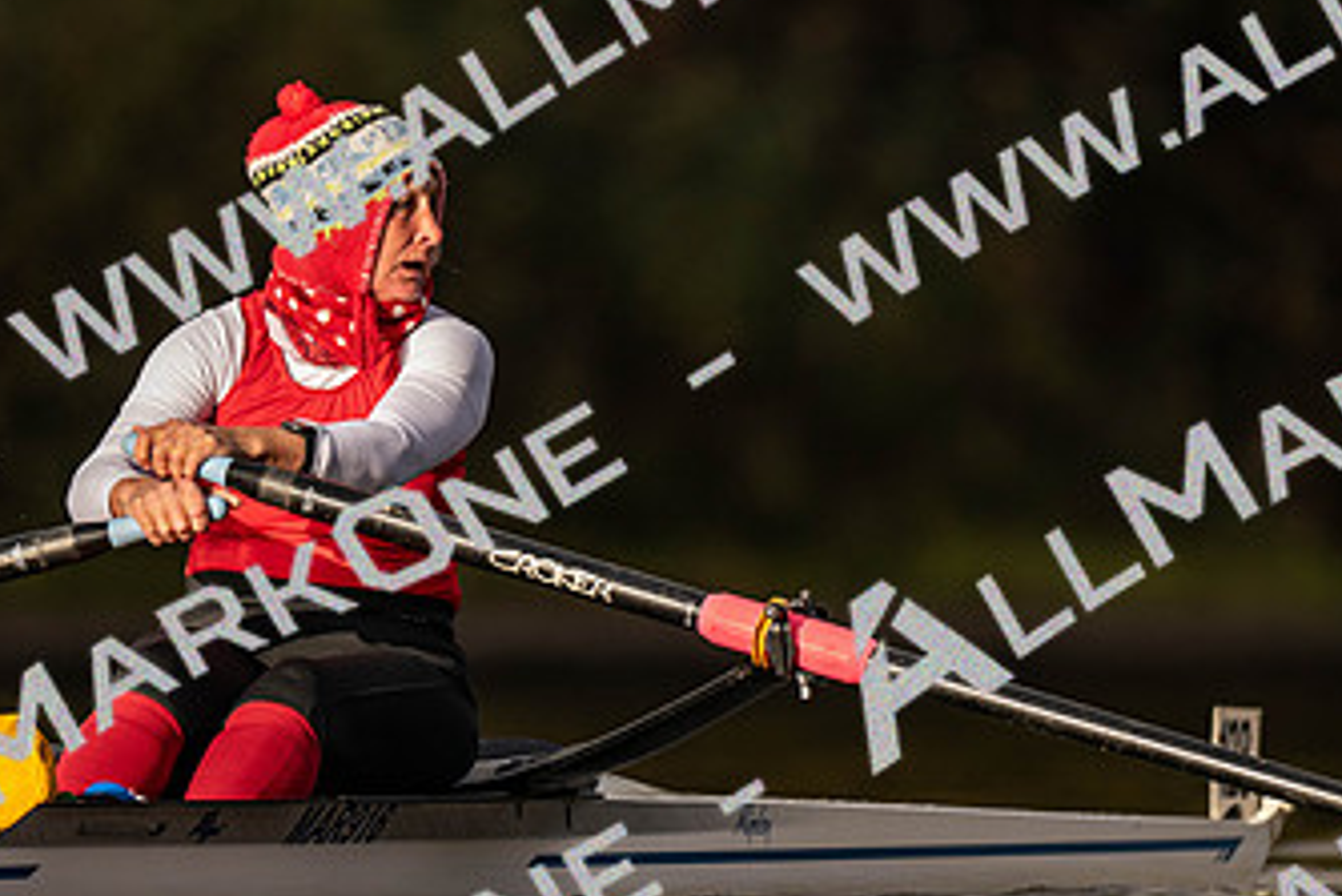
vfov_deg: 1.3
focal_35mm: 1041
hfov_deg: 2.0
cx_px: 506
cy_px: 392
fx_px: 38821
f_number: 4
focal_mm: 600
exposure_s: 1/2500
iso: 360
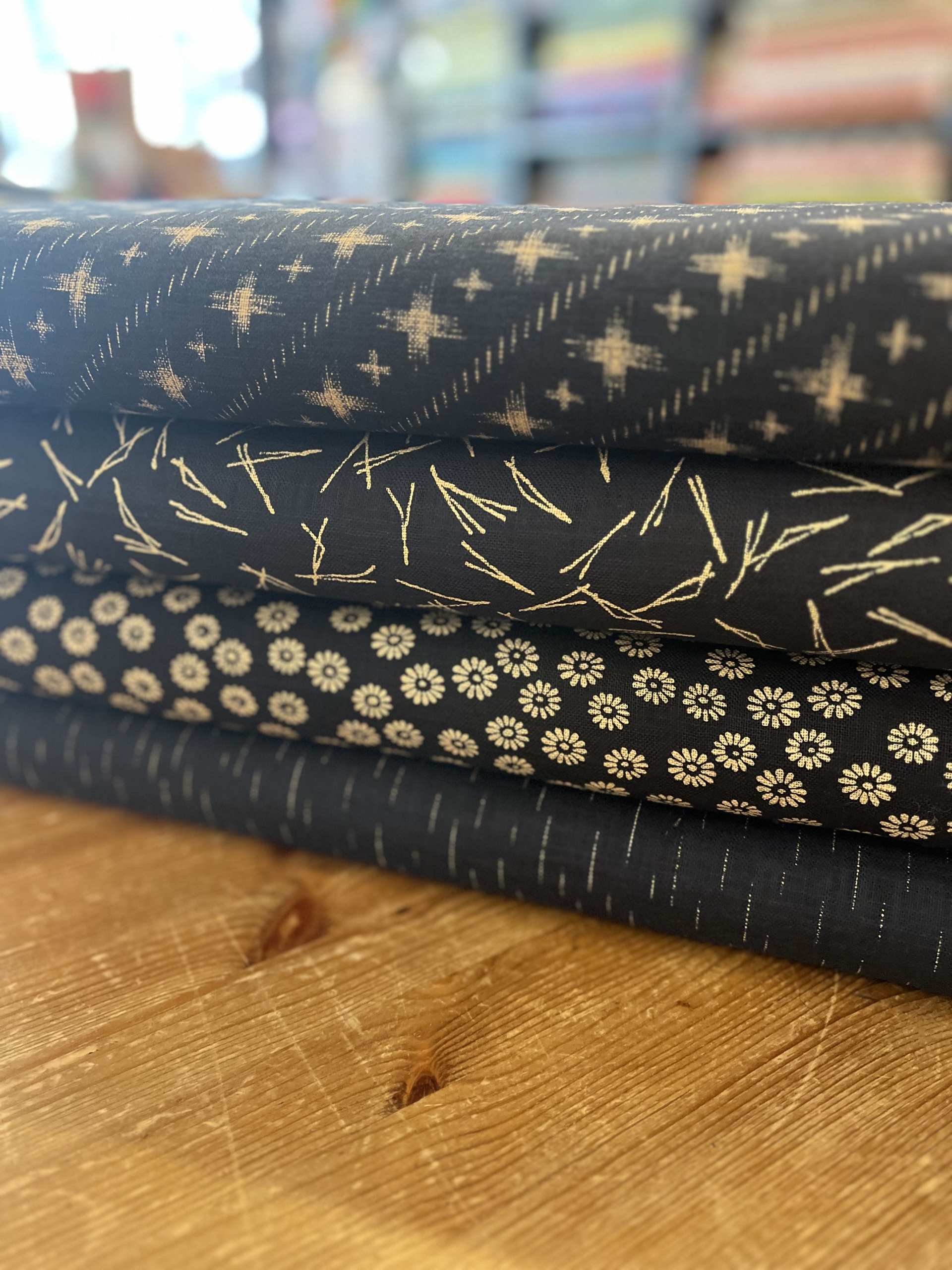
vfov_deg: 67.3
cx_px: 476
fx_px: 953
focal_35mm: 26
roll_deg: -0.5
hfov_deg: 53.1
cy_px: 635
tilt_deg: -24.6
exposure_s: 1/50
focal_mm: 5.1
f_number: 1.6
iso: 500
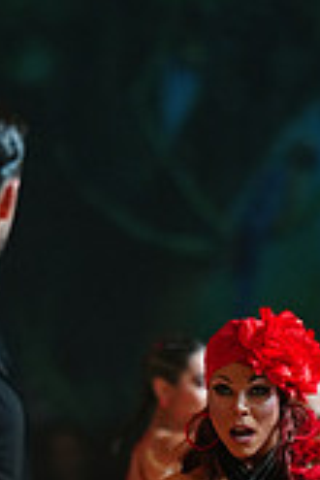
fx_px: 9373
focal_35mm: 703
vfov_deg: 2.9
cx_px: 51
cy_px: 652
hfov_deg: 2.0
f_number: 2.8
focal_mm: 200
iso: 2000
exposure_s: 1/250
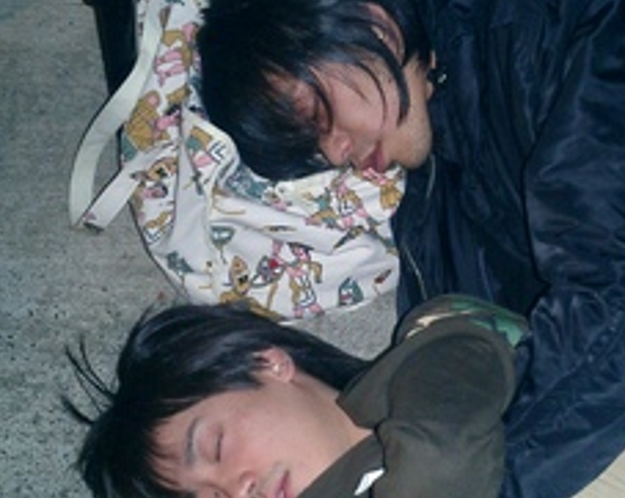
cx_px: 424
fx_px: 1145
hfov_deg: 30.3
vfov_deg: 24.5
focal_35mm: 62
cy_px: 261
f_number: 3.2
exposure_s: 1/30
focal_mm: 7.5
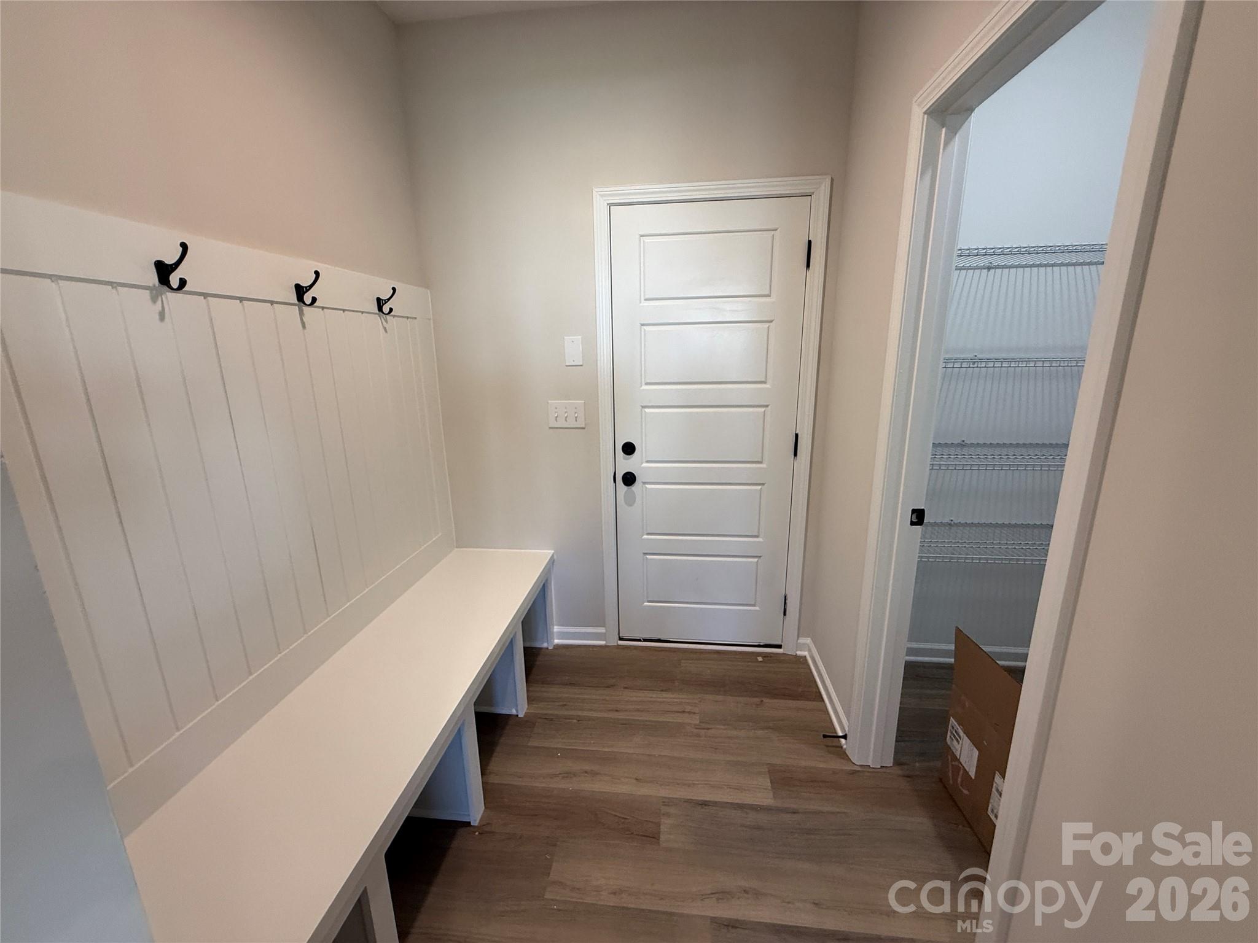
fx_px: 509
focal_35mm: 14
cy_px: 472
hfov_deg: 102.1
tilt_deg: -12.7
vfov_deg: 85.7
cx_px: 629
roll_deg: +1.0
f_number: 2.2
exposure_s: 1/120
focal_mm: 2.22
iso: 200
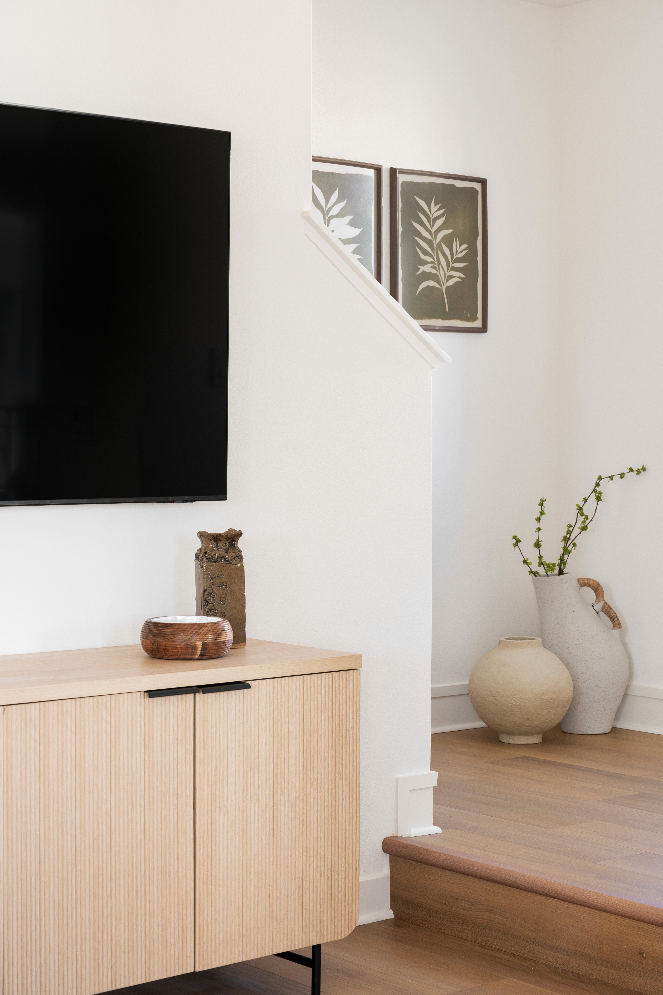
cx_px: 332
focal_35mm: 68
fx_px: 1878
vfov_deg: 29.7
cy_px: 498
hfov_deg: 20.0
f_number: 9
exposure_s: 1/8
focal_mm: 68
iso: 320
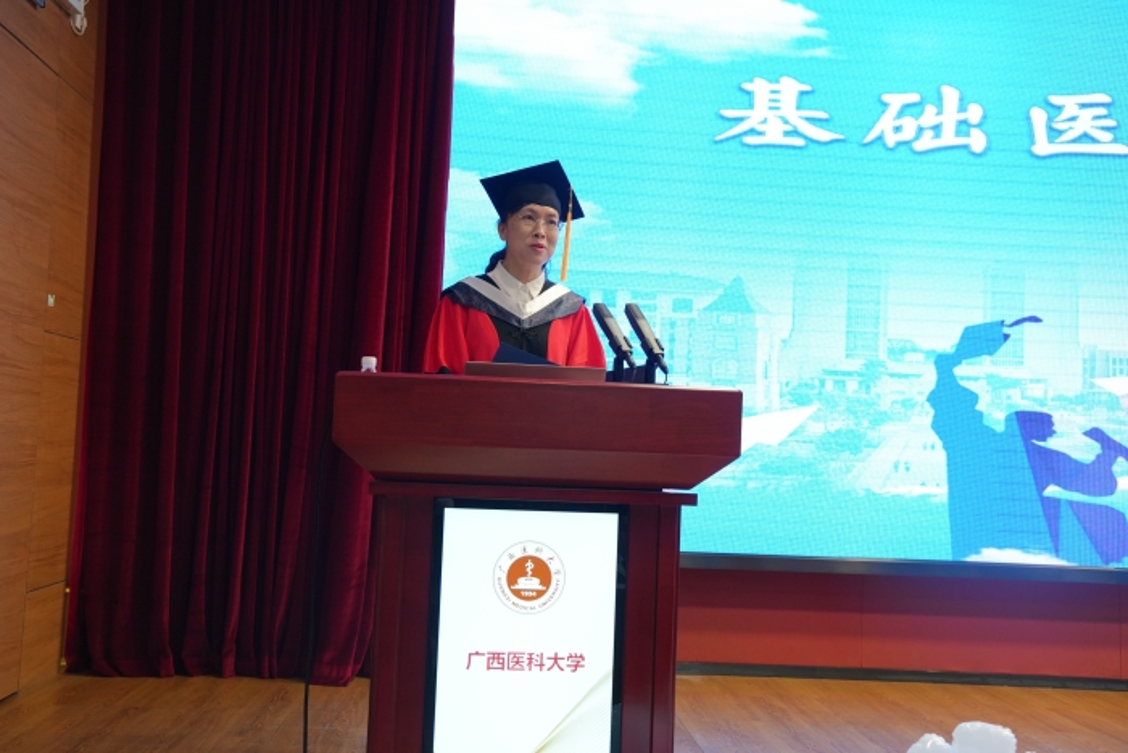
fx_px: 1348
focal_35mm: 43
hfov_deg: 45.4
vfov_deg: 31.2
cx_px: 564
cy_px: 376
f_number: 4
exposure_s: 1/200
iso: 1600
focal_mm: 43
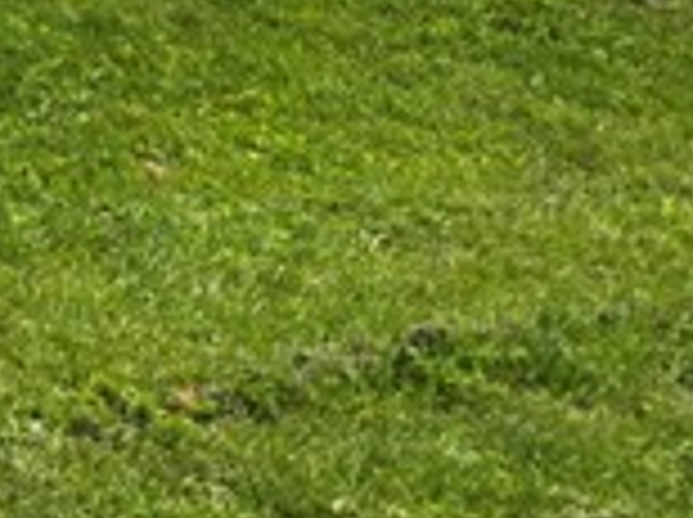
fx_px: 3058
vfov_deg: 8.6
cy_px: -842
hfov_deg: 9.7
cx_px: -1422
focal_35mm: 153
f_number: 1.8
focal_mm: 5.4
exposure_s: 1/1517
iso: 25
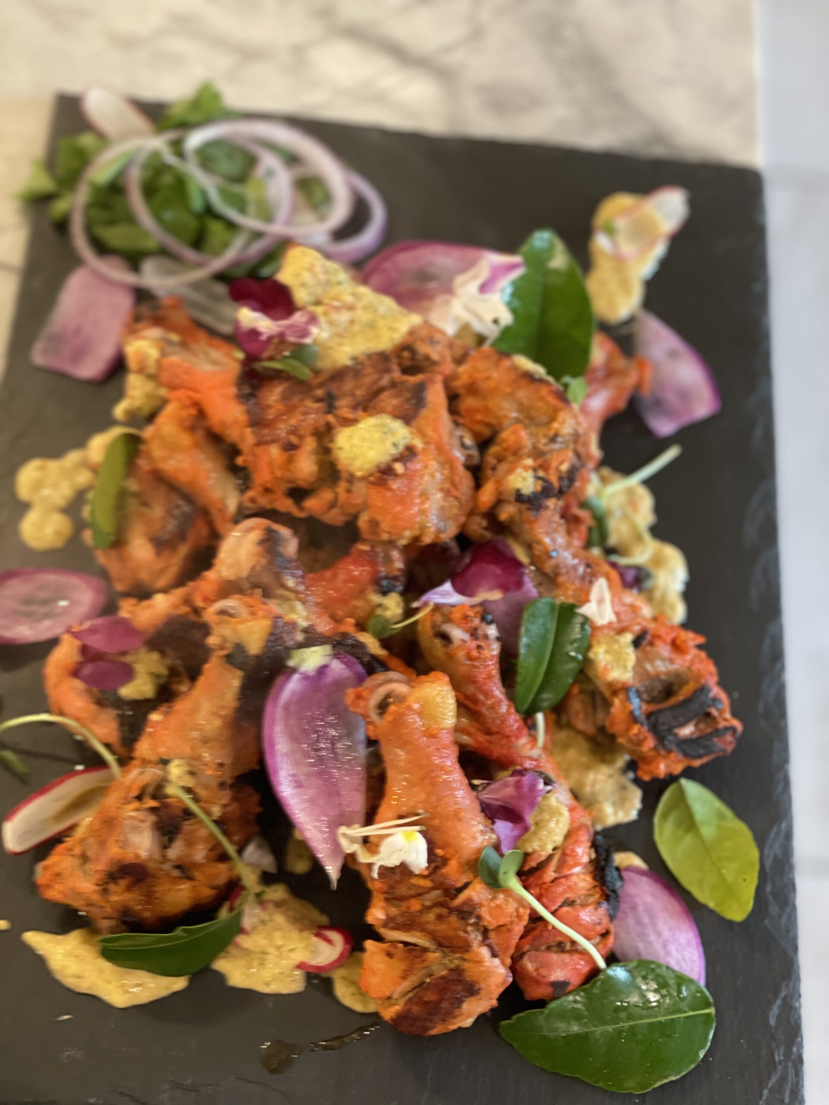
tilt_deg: -62.9
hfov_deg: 28.0
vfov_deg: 36.8
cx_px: 414
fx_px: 1660
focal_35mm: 52
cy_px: 552
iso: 250
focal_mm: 6
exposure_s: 1/40
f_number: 2
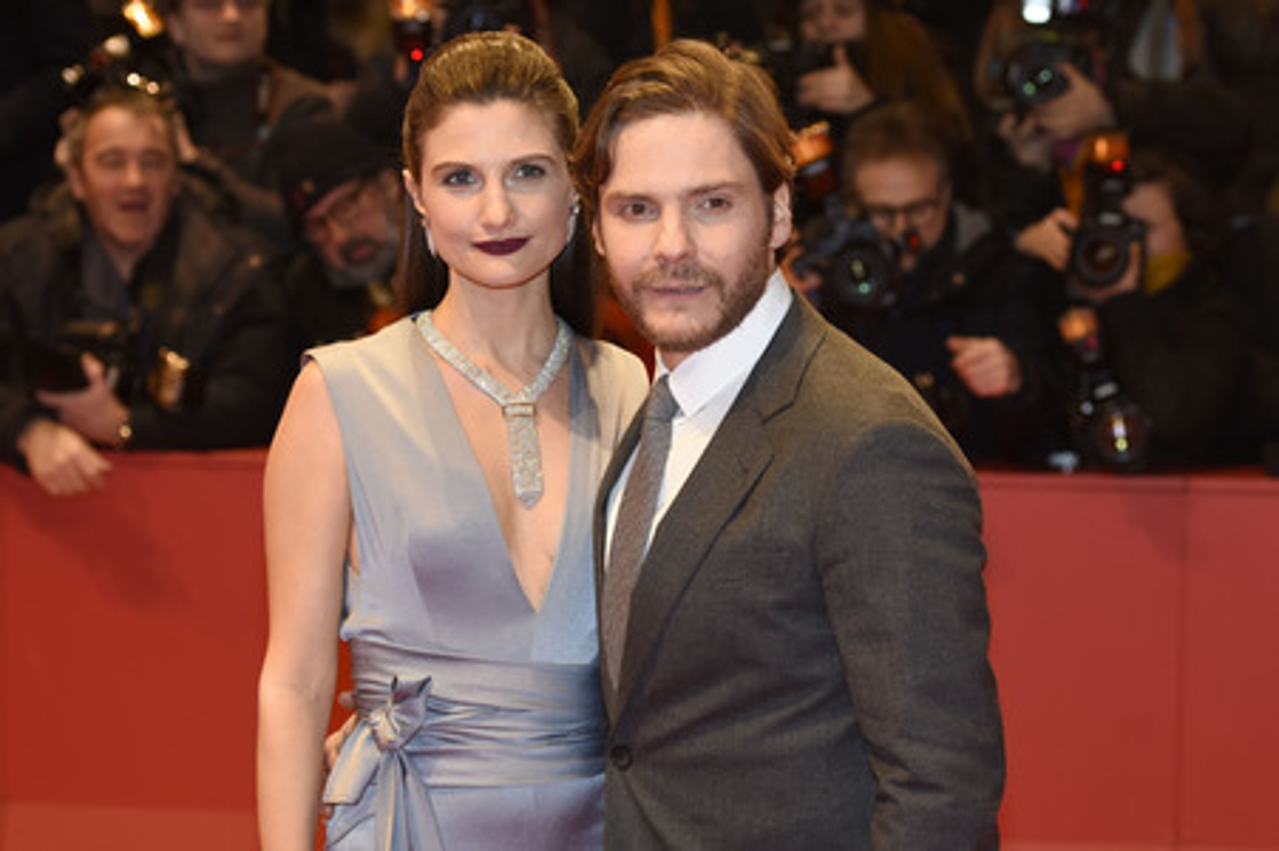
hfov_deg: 19.5
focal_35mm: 105
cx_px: 640
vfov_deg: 13.0
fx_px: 3728
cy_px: 426
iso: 640
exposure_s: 1/200
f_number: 3.5
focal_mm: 70
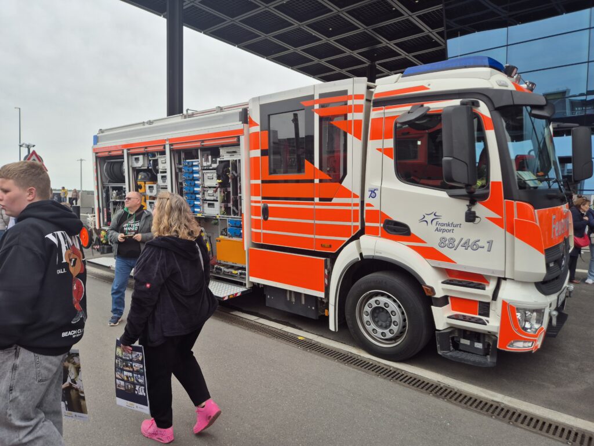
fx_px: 395
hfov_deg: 73.9
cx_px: 297
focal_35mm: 23
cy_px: 223
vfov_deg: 58.9
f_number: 1.8
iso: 25
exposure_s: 1/612
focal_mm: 5.4
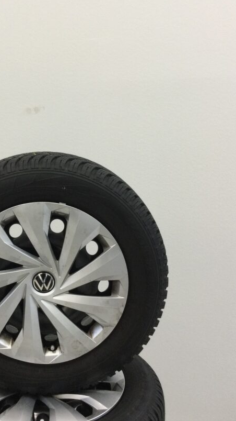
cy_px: 197
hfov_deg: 27.4
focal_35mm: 43
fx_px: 479
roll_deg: +3.1
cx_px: 64
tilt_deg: -12.1
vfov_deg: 47.3
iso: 80
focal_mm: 3.3
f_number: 2.4
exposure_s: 1/33
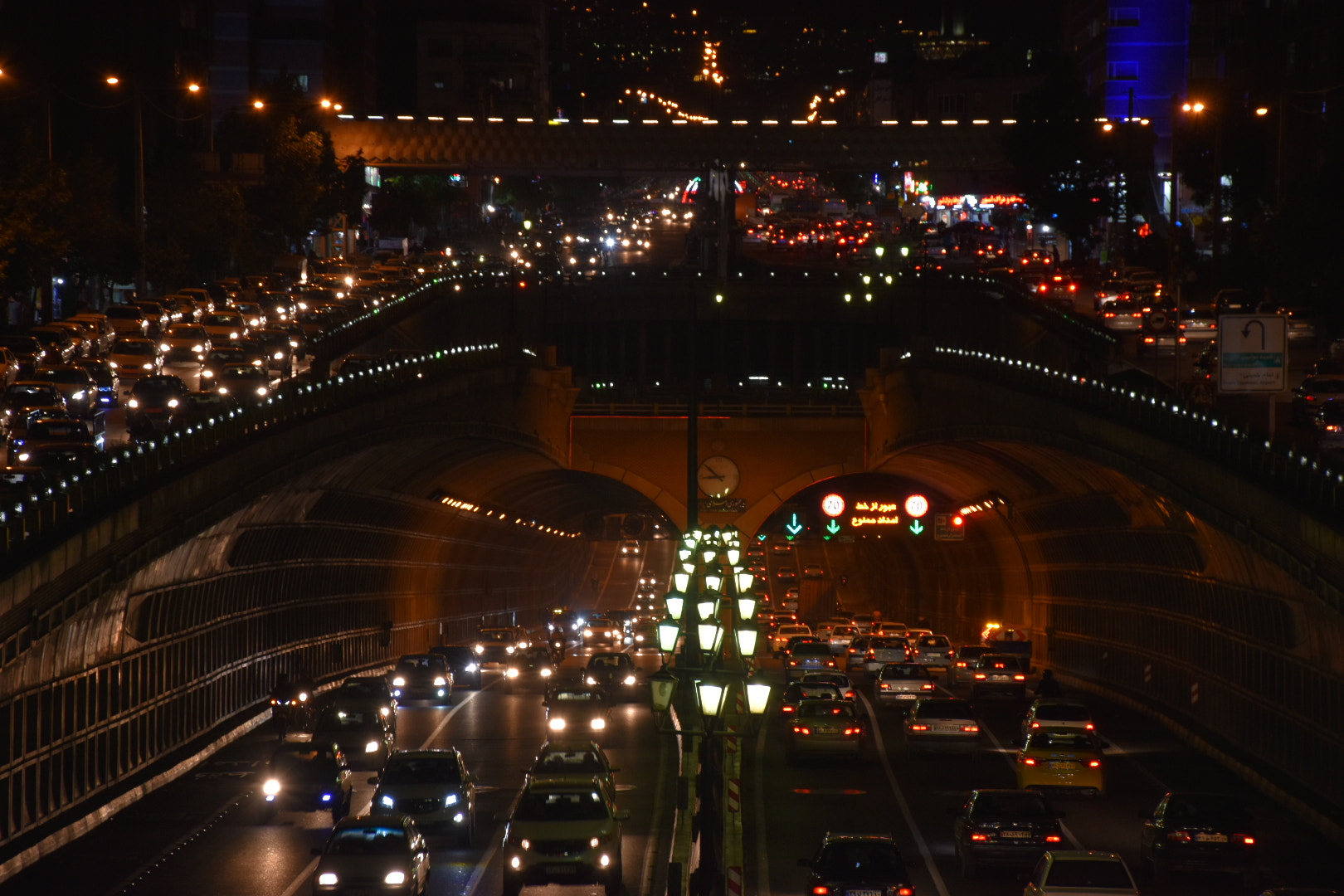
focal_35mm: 158
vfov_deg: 8.7
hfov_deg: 13.0
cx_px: 672
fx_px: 5880
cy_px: 448
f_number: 7.1
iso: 450
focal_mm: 105
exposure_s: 1/30
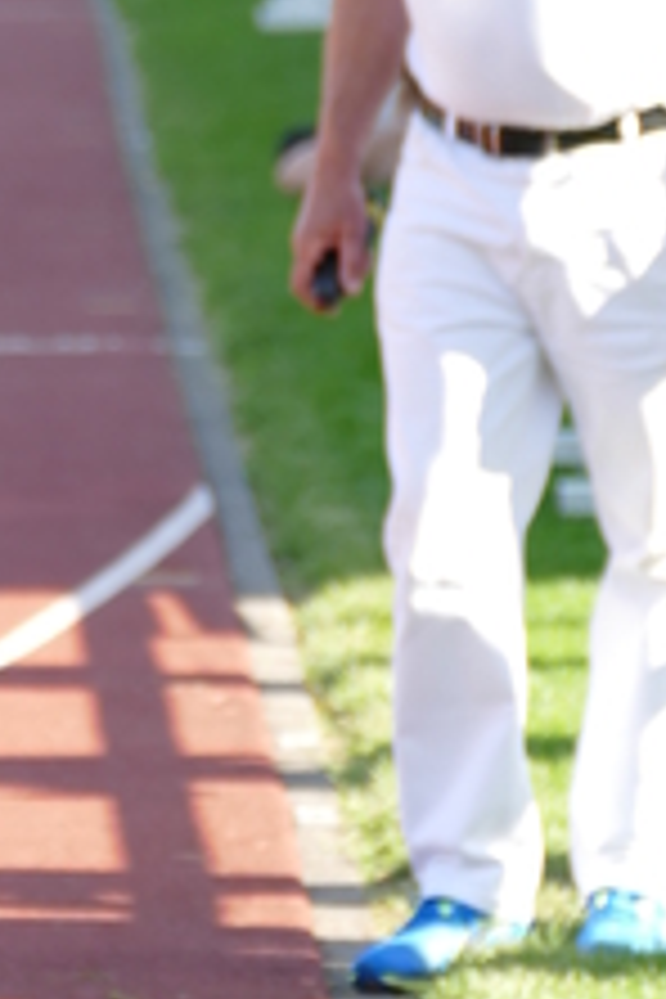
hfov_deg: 2.2
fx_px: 17537
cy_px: 324
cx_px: -86
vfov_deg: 3.3
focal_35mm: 632
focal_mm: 94.66
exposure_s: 1/200
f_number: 4
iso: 125
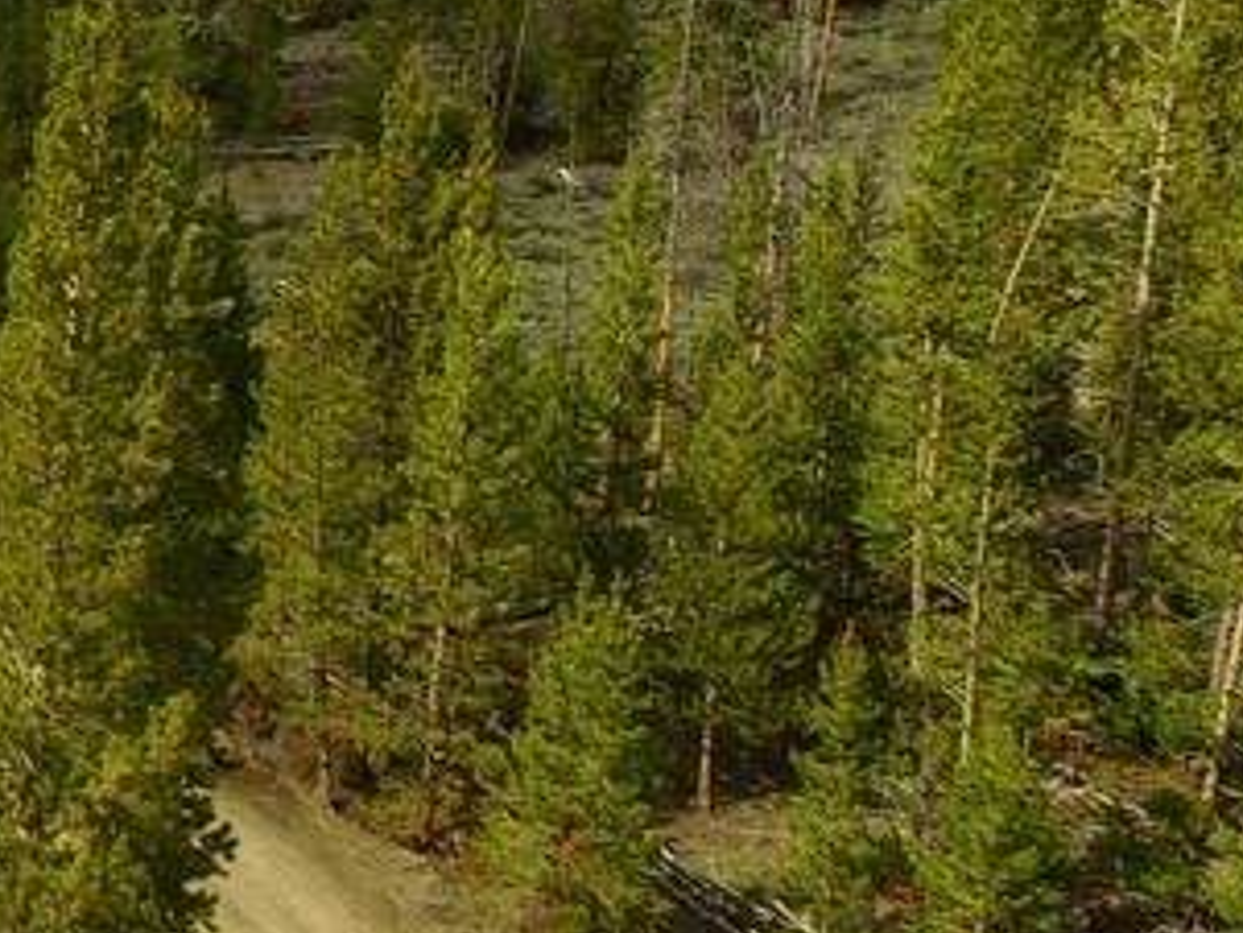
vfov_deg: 21.5
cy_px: 244
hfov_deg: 22.6
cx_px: -681
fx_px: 2443
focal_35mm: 68
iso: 100
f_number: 2.8
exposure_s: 1/1458
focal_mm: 3.61
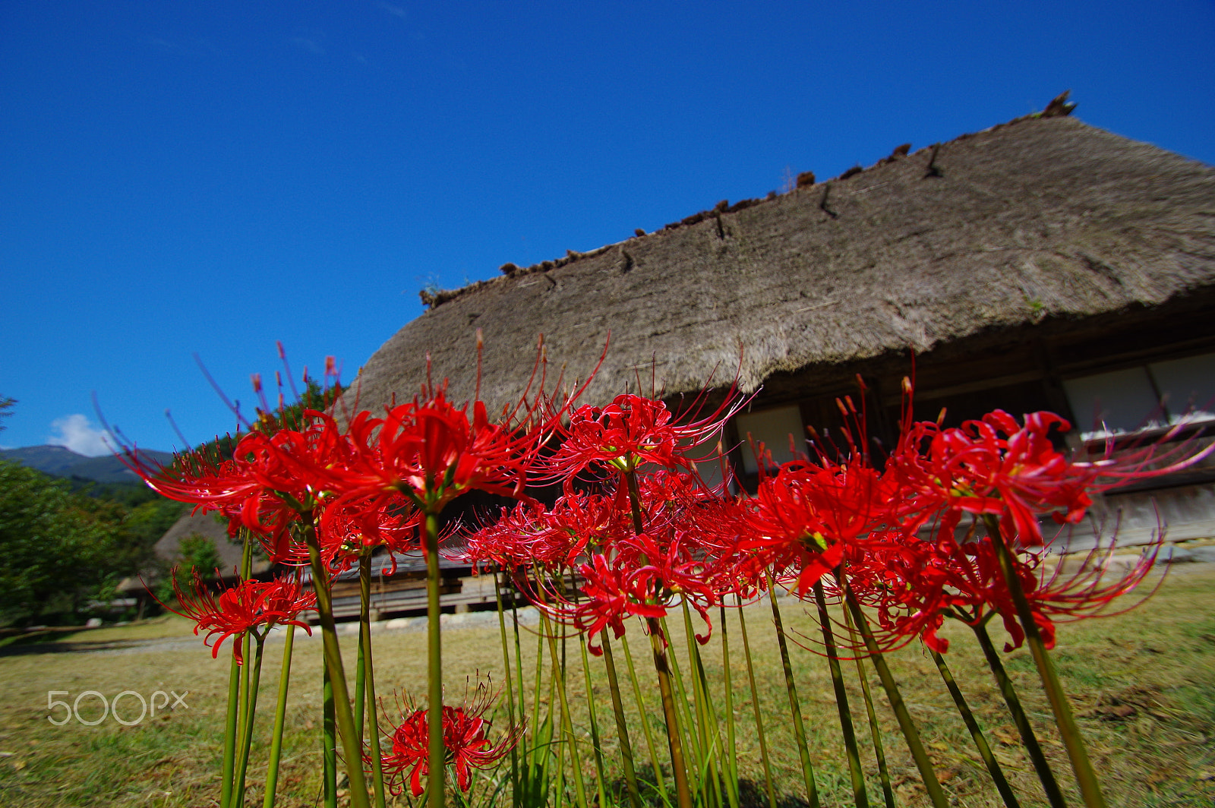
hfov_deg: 100.4
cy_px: 404
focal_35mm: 15
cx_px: 608
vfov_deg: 77.2
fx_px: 506
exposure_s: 1/500
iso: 200
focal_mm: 10
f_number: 5.6
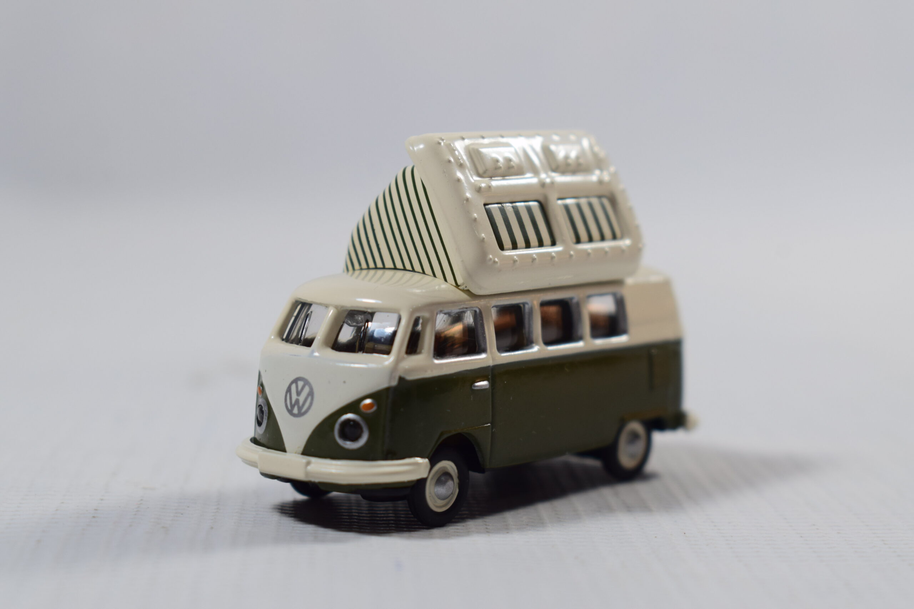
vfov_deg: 16.6
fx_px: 2095
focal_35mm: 82
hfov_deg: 24.6
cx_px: 457
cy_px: 304
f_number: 8
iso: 400
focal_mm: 55
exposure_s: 1/50
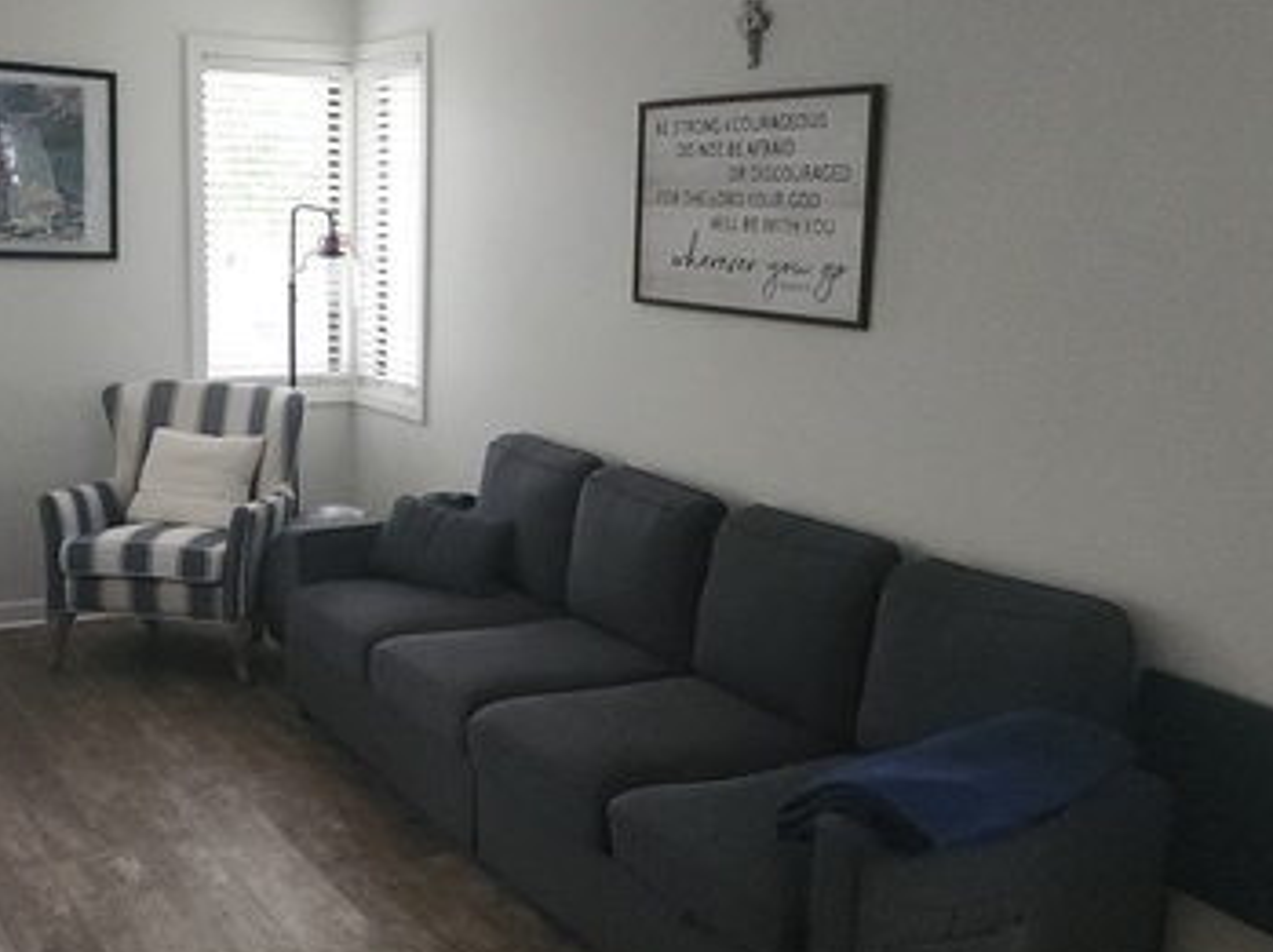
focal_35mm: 44
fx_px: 1616
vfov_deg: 32.8
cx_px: 476
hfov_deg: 42.7
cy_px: 456
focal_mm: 6.4
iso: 640
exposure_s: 1/120
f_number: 1.8
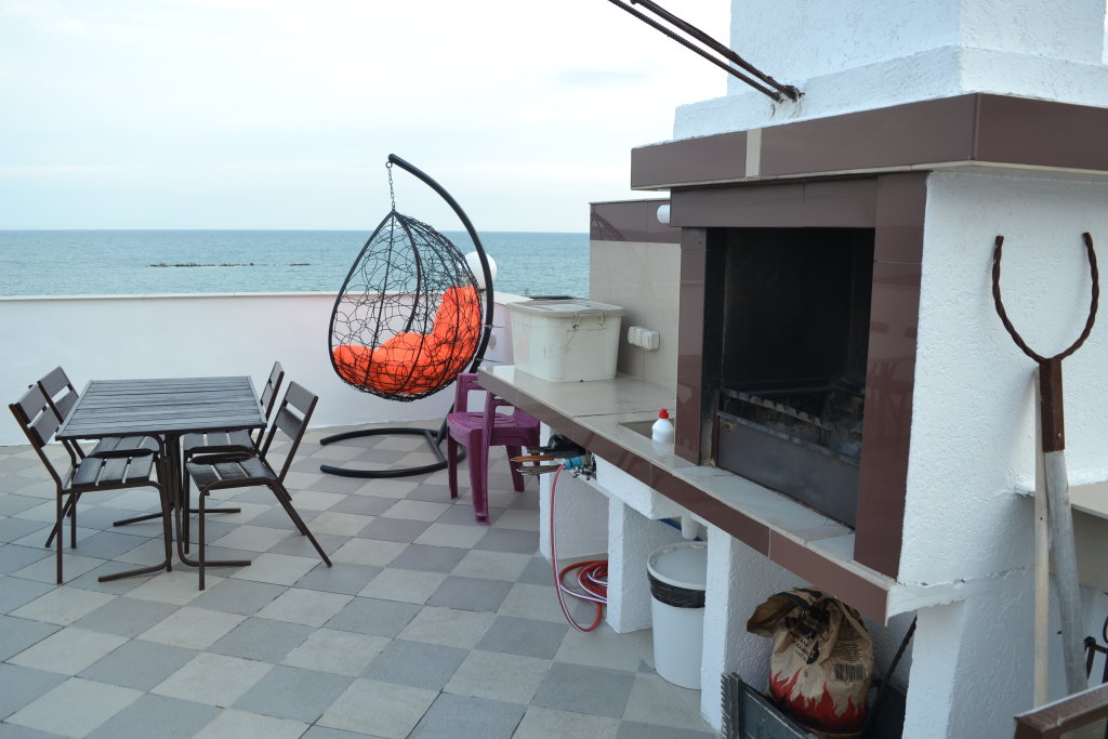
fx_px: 831
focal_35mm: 27
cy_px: 370
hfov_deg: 67.4
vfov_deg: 47.9
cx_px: 554
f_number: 5.6
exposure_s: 1/125
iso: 110
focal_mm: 18
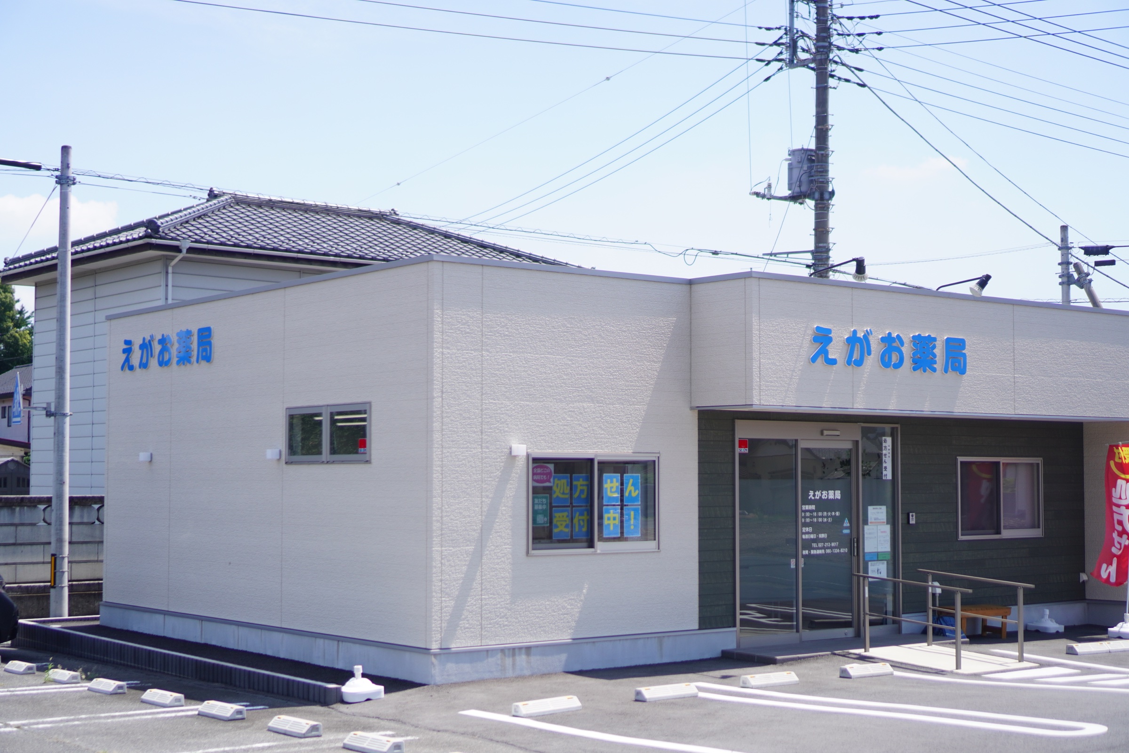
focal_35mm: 52
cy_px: 376
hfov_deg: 37.9
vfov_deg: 25.8
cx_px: 564
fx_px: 1646
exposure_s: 1/4000
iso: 100
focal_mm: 35
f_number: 1.8
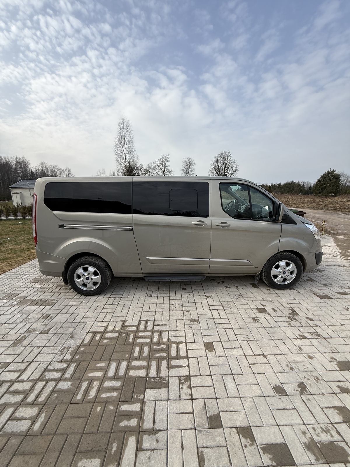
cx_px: 175
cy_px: 234
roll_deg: +1.1
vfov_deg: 102.1
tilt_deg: -9.7
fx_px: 189
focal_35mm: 14
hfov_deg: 85.7
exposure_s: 1/1087
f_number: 2.2
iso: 50
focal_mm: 2.22
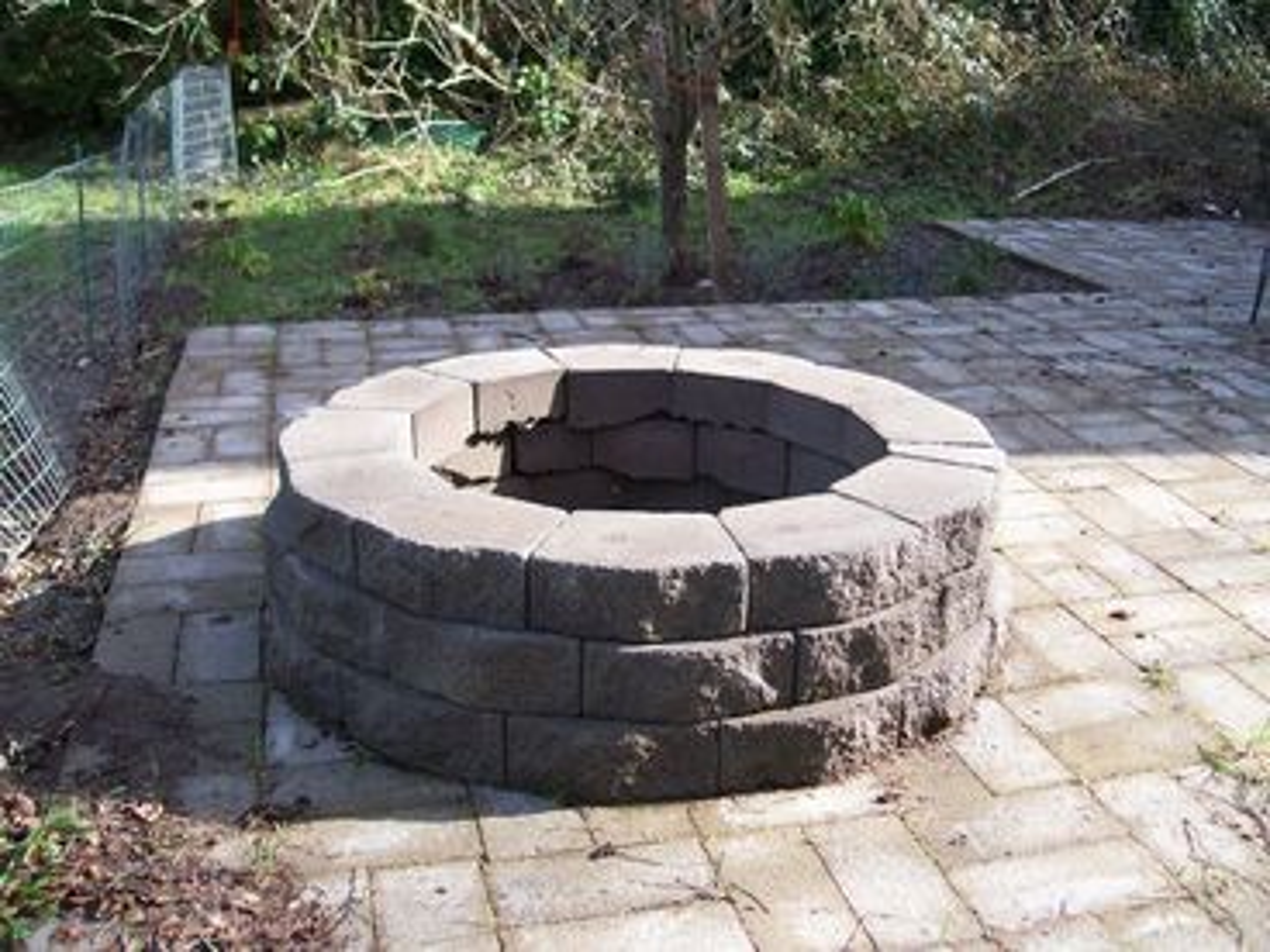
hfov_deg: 51.4
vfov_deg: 39.7
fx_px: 1321
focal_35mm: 36
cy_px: 476
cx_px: 635
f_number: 2.7
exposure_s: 1/279
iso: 80
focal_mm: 6
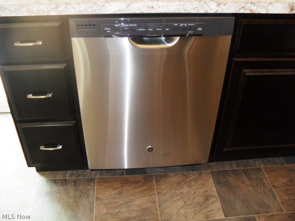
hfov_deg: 52.6
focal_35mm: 35
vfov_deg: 40.7
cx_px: 148
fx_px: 298
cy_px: 110
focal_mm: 6.3
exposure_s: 1/45
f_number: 3
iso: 200
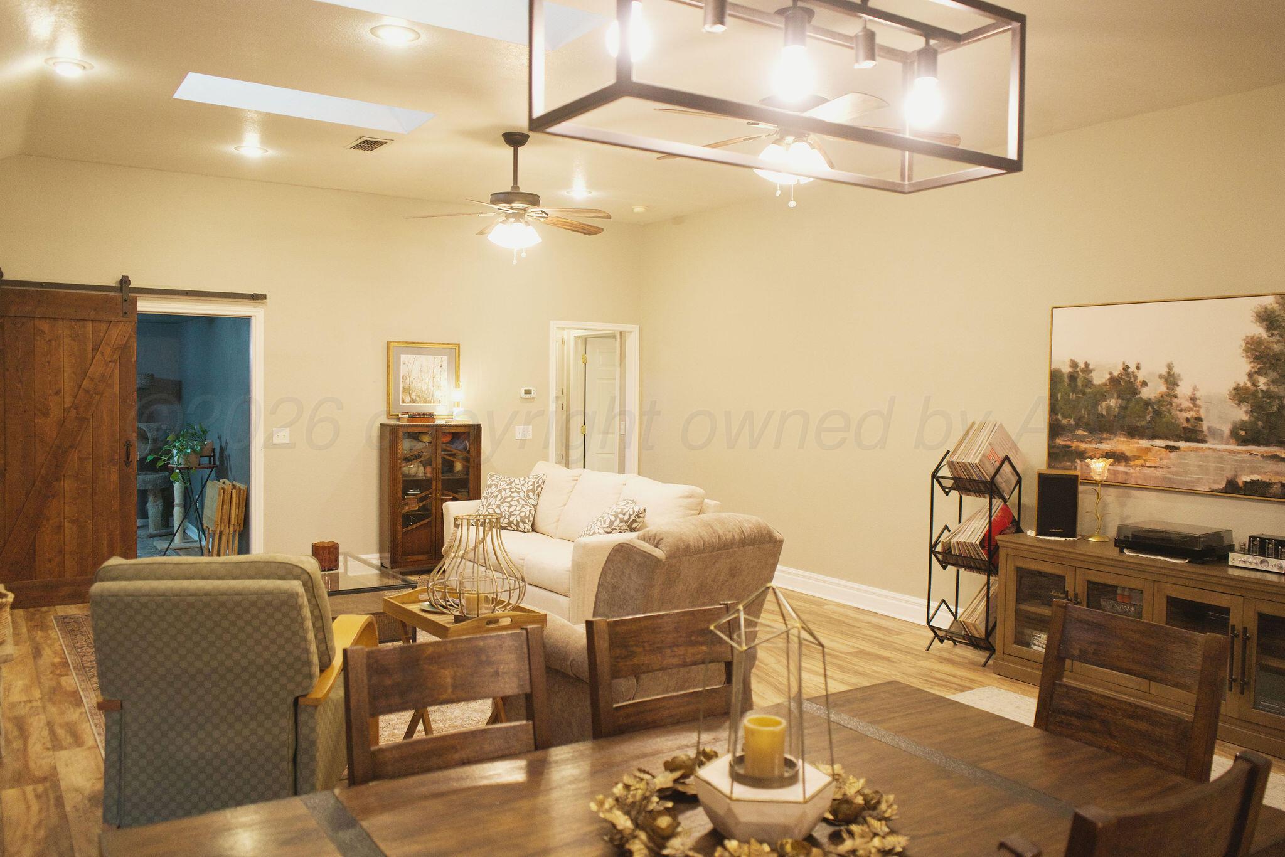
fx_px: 1000
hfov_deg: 65.5
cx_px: 642
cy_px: 428
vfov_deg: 46.4
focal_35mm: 28
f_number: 3.5
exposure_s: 1/160
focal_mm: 28
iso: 3200
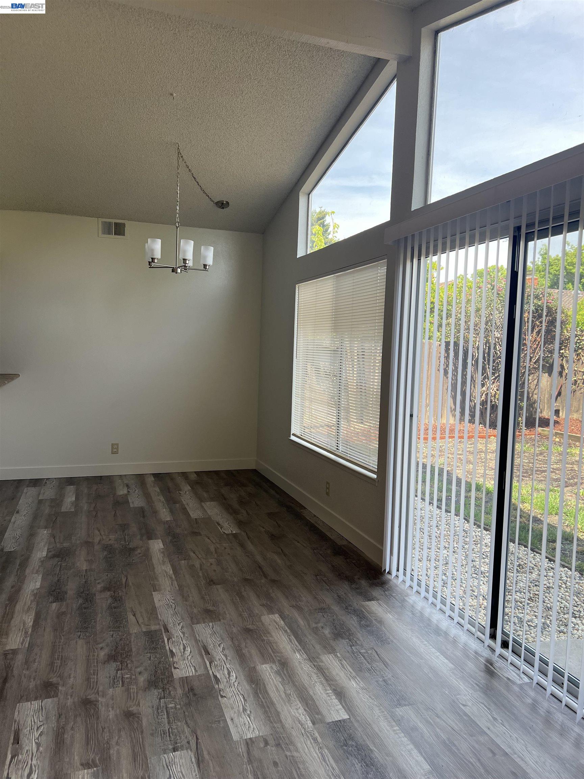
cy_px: 390
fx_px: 585
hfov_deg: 53.1
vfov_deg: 67.3
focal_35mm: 26
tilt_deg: -3.7
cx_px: 292
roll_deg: -2.6
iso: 50
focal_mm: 5.7
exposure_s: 1/407
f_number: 1.5
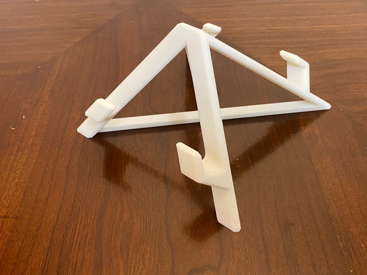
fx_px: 276
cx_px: 184
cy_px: 138
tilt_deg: -43.8
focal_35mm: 26
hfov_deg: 67.3
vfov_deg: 53.1
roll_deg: +0.6
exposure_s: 1/40
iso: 400
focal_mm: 4.25
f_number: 1.8
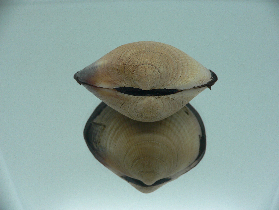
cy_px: 105
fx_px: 282
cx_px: 140
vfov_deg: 40.7
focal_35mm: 35
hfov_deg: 52.6
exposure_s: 1/60
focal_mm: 4.6
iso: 80
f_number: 2.8
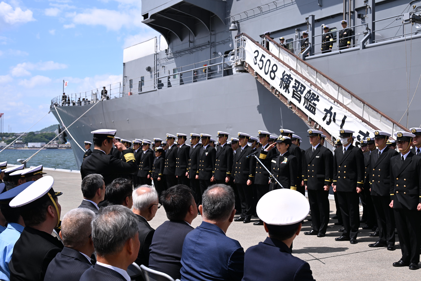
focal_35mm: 44
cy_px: 140
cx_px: 210
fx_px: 515
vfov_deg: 30.5
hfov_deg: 44.5
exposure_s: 1/250
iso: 100
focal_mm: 44
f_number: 8
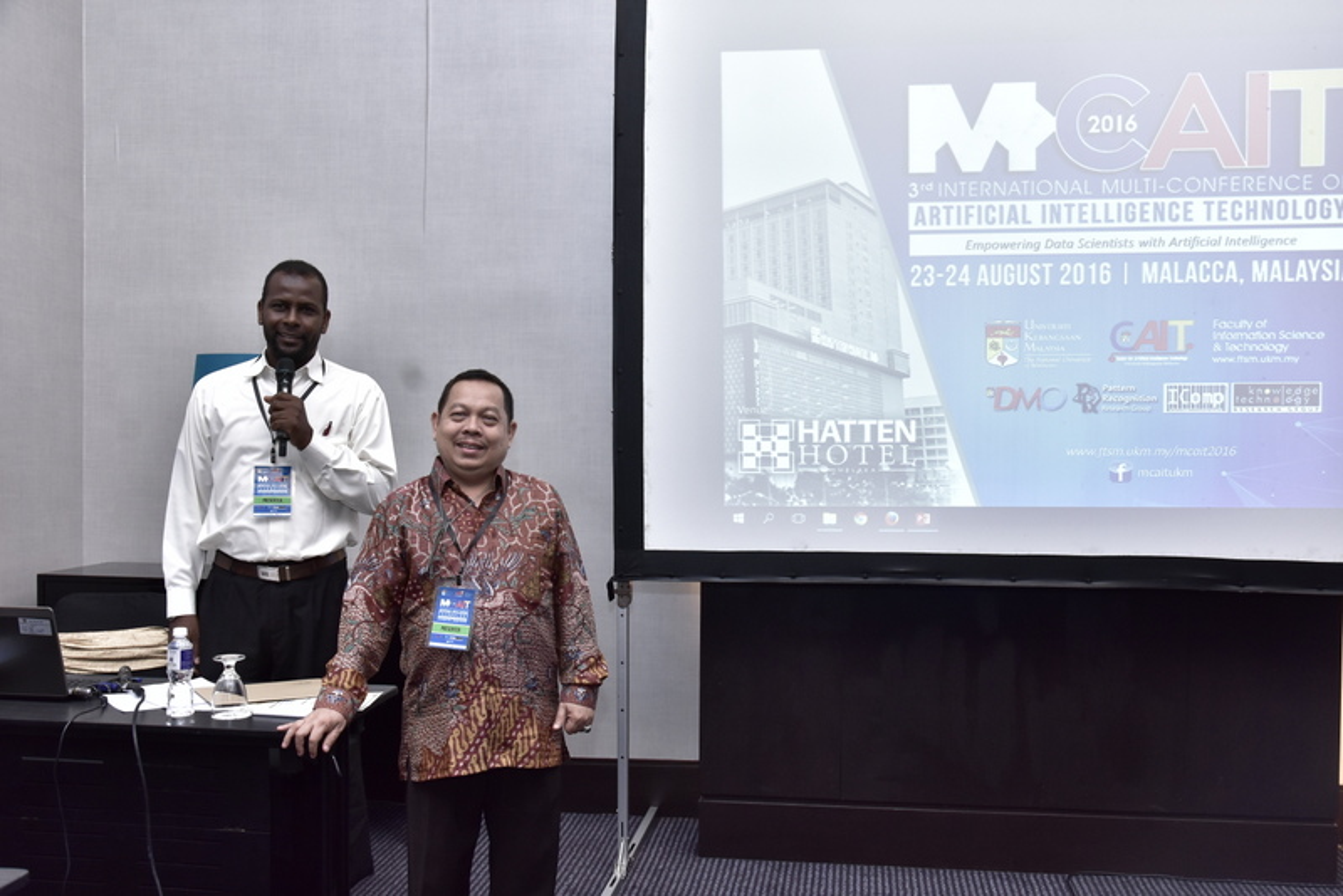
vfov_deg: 40.0
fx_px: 1231
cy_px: 448
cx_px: 672
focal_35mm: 33
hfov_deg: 57.2
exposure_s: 1/50
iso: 1000
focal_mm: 22
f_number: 6.3
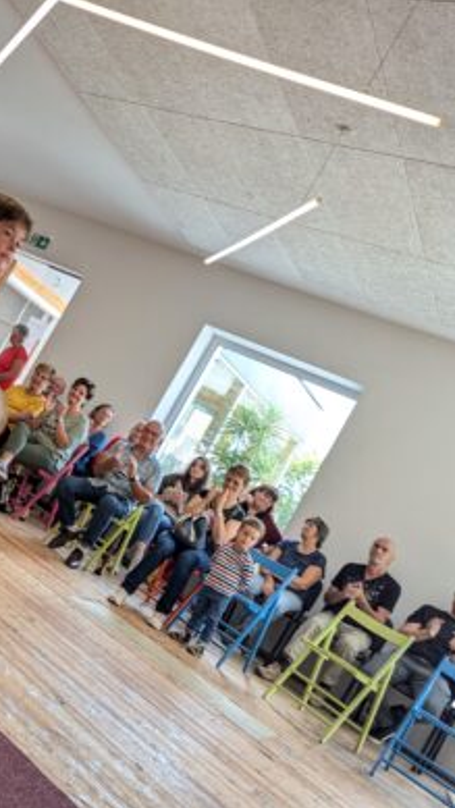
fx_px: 750
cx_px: 33
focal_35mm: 35
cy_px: 403
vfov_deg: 56.6
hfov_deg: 31.9
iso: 47
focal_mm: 6.81
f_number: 1.85
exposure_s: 1/94.1
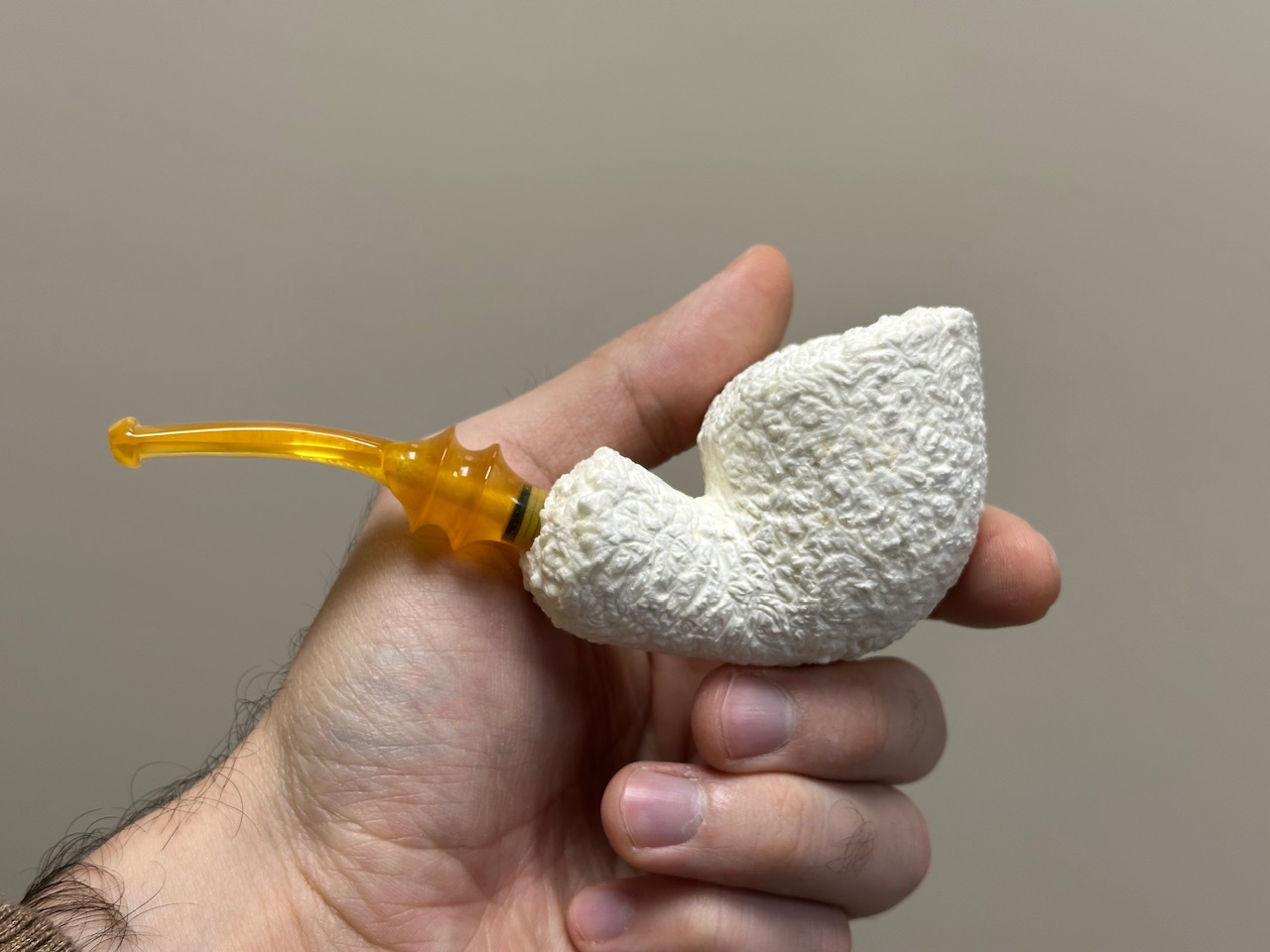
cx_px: 635
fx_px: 1761
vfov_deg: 30.3
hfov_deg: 39.7
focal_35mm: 48
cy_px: 476
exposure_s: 1/100
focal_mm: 6.86
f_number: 1.78
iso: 50
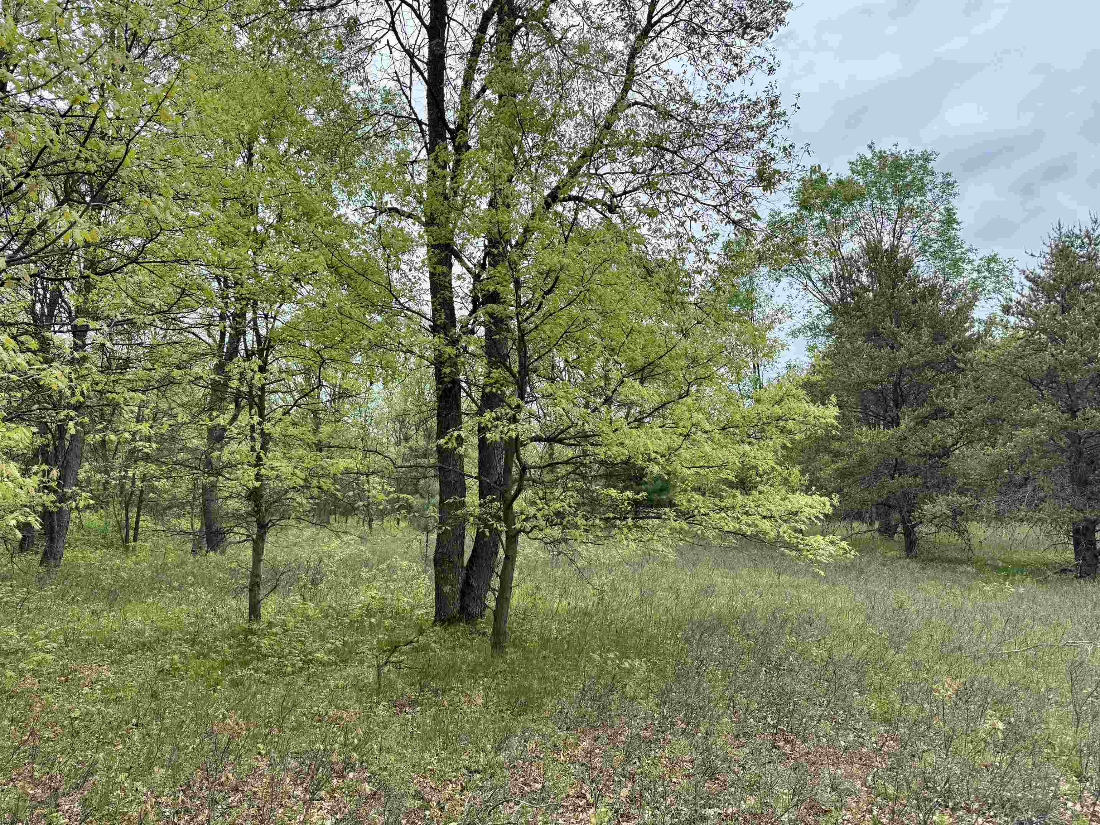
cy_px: 412
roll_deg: +0.0
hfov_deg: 71.6
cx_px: 550
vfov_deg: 56.8
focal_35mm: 24
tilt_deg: +8.0
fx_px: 763
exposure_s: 1/1456
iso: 80
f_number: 1.78
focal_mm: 6.76
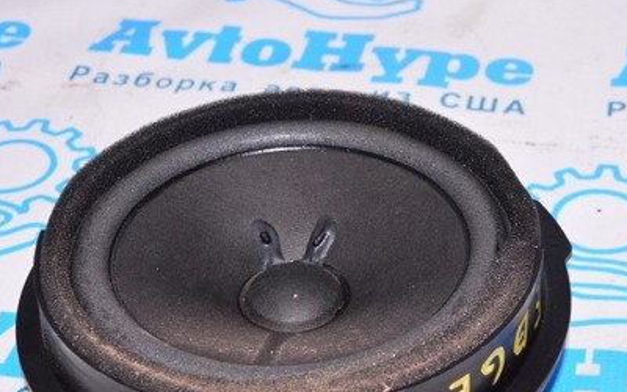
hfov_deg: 27.2
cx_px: 364
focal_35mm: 76
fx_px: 1296
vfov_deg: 17.1
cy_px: 275
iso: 1600
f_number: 8
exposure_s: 1/200
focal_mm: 31
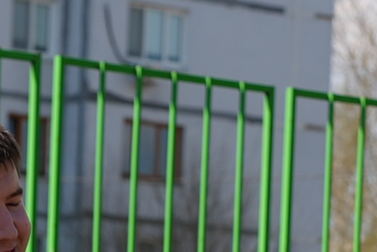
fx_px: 3468
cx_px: -234
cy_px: 700
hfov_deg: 6.1
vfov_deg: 4.0
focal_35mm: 331
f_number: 4
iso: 50
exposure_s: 1/500
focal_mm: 43
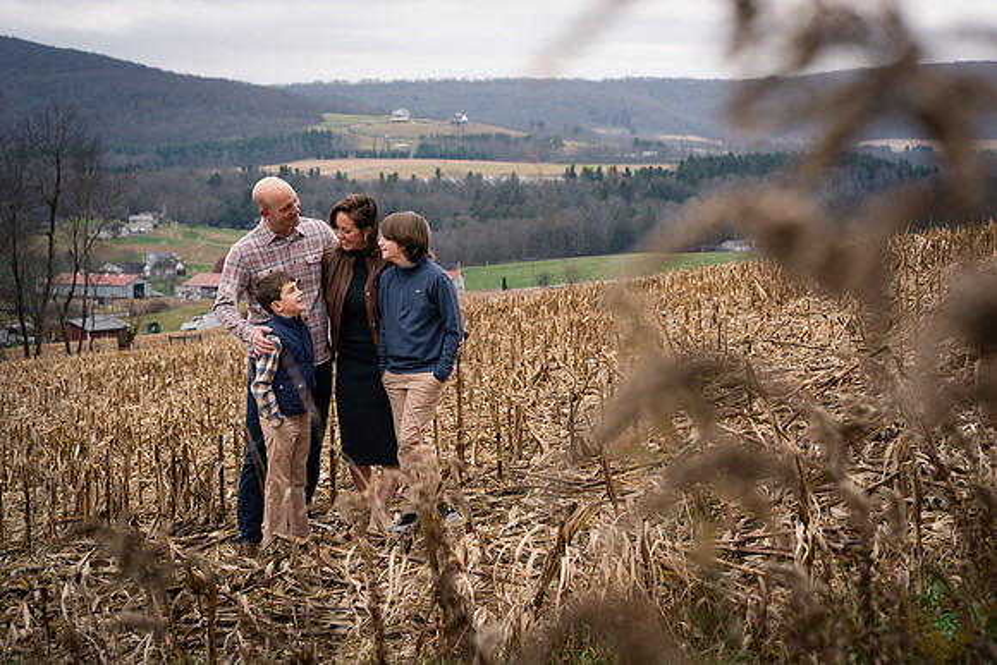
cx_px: 524
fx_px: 2569
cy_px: 331
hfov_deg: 22.0
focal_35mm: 93
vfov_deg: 14.8
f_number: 6.3
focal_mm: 85
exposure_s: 1/250
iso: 320
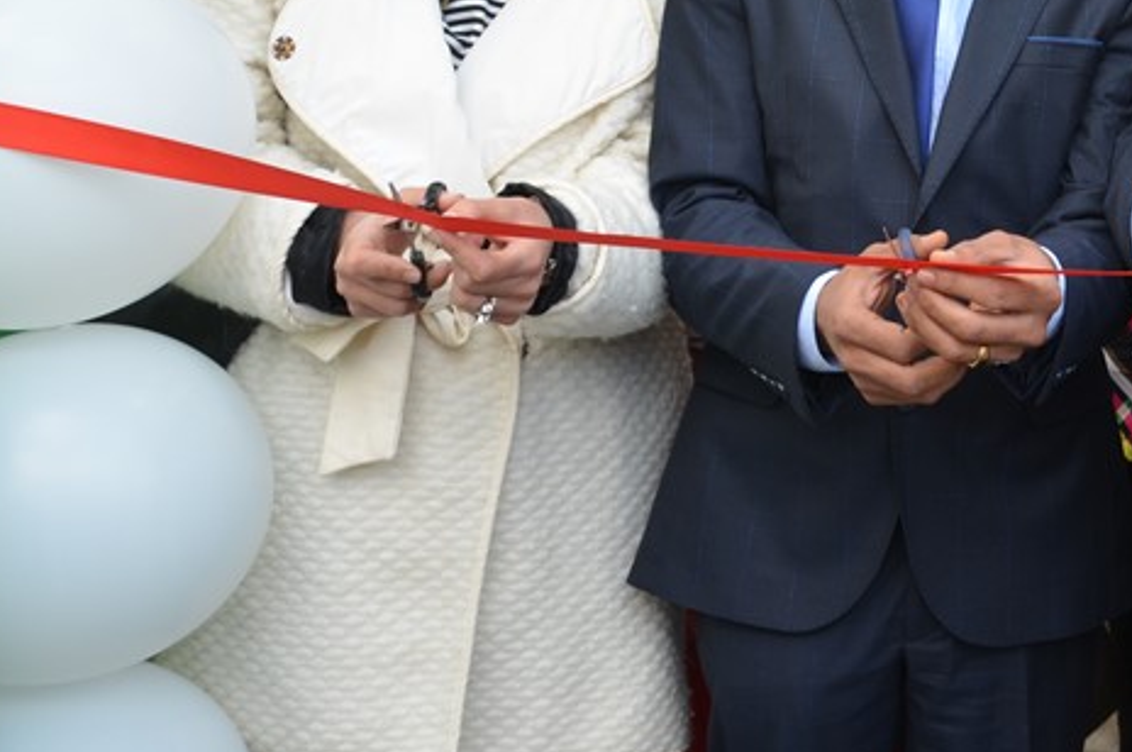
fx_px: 2010
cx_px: 1276
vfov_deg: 20.1
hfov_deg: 28.3
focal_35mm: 64
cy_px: -104
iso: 220
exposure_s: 1/125
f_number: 5.6
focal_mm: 18
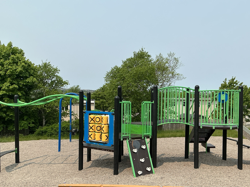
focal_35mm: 35
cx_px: 135
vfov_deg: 40.5
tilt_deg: -2.2
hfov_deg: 52.6
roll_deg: -0.6
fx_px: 253
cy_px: 113
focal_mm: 3
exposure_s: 1/2058
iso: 25
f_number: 1.8
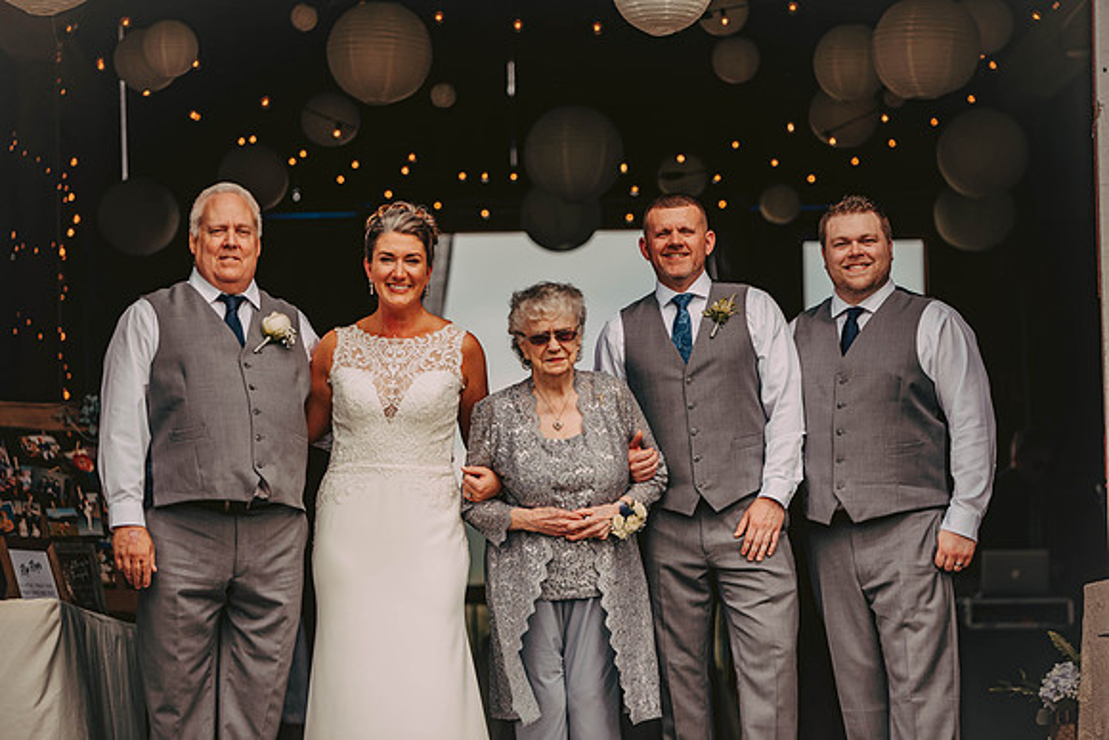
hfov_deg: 15.8
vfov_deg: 10.6
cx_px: 554
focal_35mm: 130
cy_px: 370
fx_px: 4005
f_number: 2.8
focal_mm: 130
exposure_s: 1/3200
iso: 200
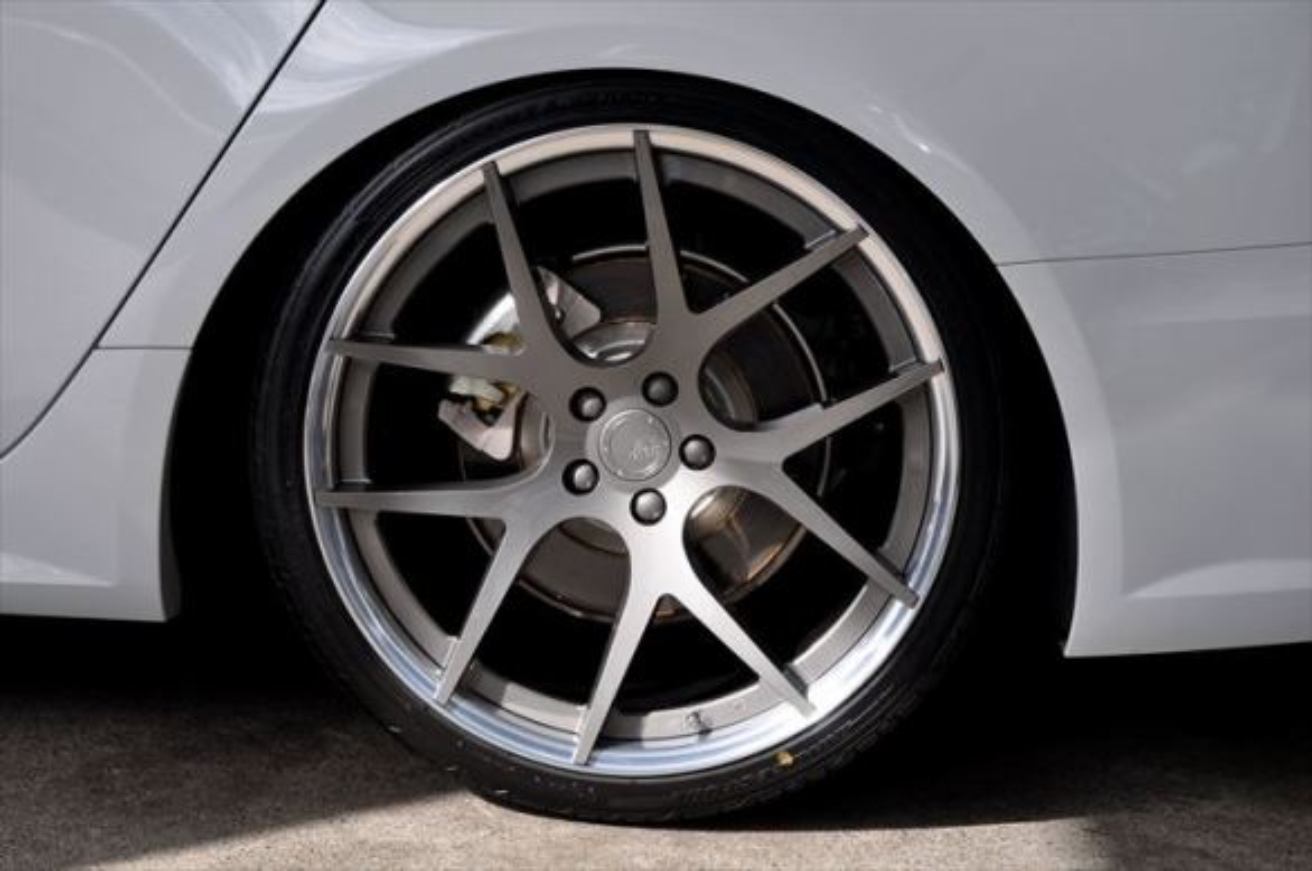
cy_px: 436
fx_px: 2620
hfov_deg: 28.1
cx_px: 656
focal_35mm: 72
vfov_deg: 18.9
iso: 200
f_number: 11
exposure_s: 1/125
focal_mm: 48
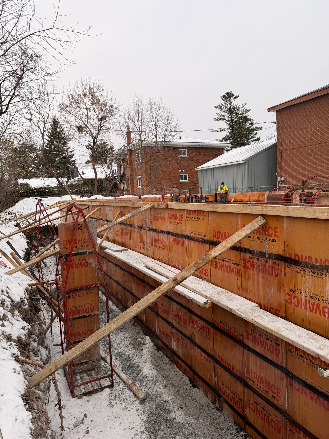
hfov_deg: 56.8
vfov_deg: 71.6
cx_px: 164
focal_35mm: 24
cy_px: 220
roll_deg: +4.1
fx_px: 304
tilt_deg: -5.1
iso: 80
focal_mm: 6.76
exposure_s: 1/920
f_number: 1.78
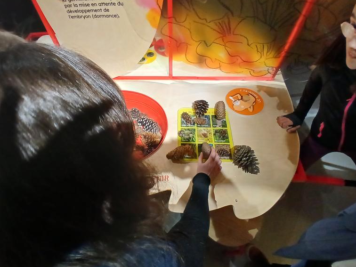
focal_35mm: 18
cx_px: 173
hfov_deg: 87.7
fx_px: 185
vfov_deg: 71.6
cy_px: 129
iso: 160
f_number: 2.2
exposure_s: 1/33.3
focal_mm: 1.4
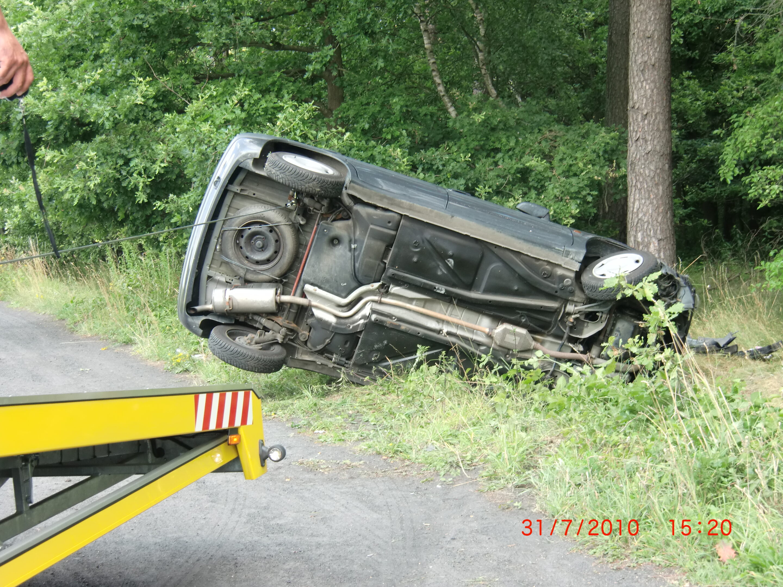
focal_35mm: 65
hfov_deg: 29.8
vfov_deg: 22.6
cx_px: 392
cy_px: 294
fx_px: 1470
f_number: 4.4
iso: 64
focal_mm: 11.6
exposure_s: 1/60
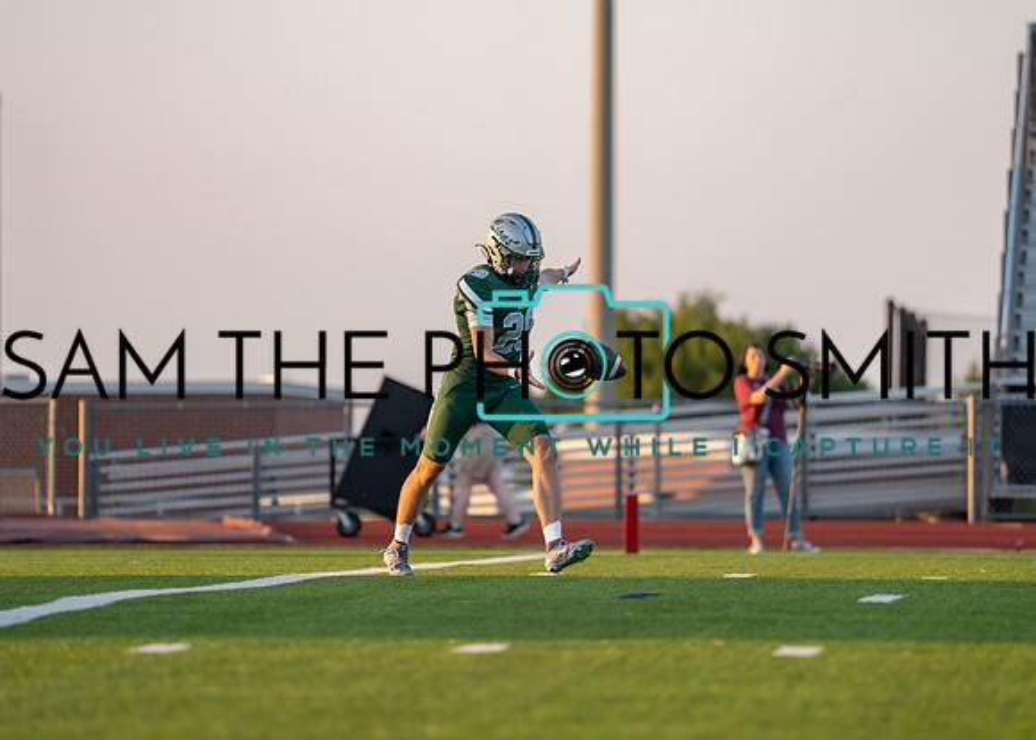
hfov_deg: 8.2
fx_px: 7187
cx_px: 517
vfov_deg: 5.9
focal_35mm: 244
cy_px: 389
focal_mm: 200
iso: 320
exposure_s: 1/1250
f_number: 2.8
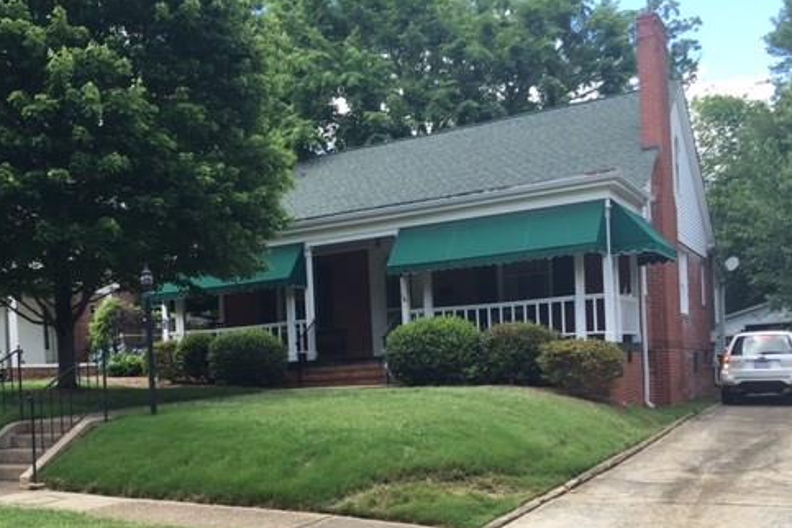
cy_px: 389
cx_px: 308
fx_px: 880
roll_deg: +2.8
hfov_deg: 48.1
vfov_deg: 32.8
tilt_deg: -0.9
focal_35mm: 40
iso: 25
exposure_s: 1/311
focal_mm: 4.15
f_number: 2.2
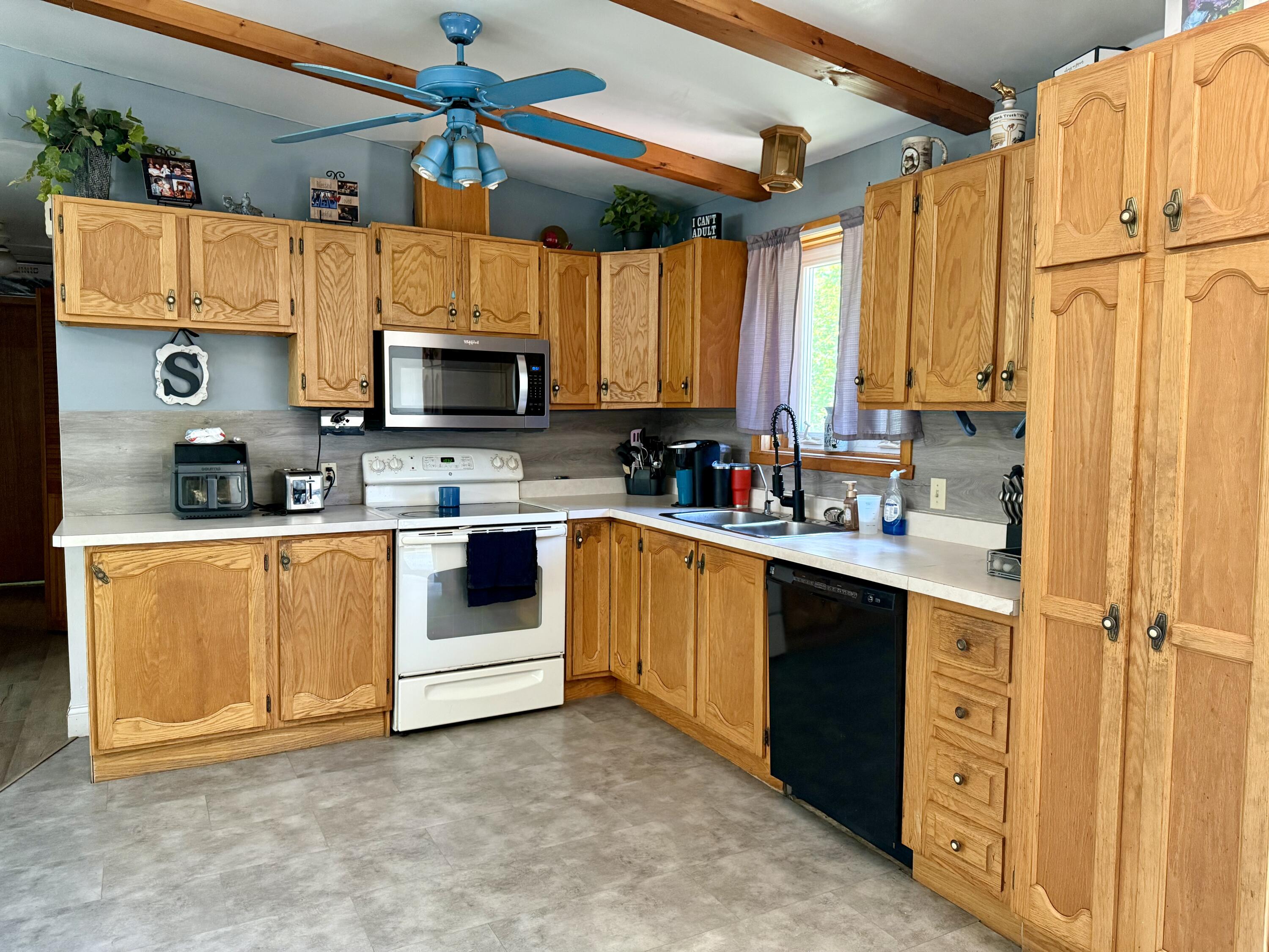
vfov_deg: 56.8
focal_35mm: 24
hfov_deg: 71.6
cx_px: 634
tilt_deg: -4.2
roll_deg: -1.0
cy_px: 476
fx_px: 880
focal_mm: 6.76
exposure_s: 1/60
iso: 500
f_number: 1.78
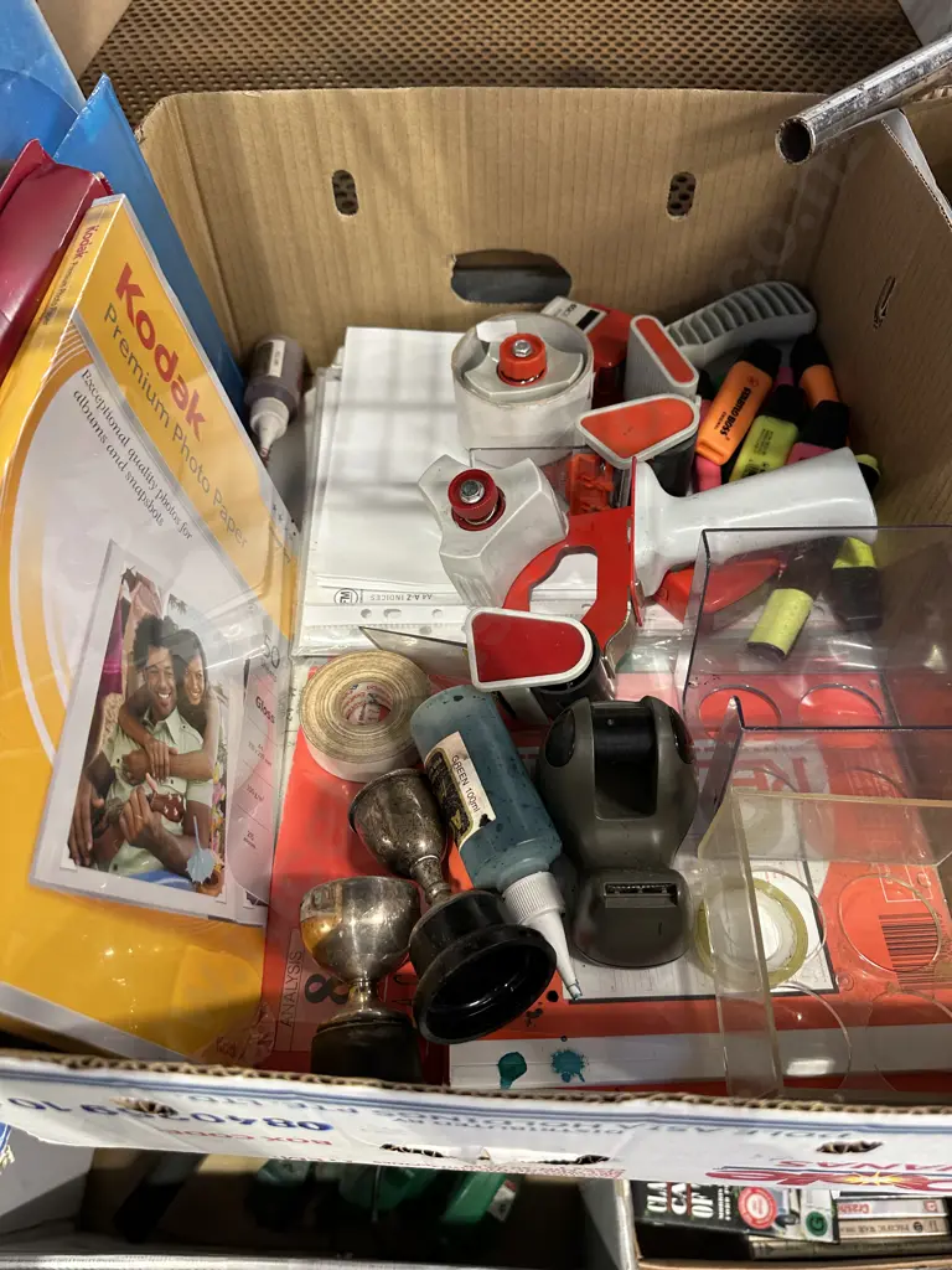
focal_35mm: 24
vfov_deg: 71.6
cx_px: 476
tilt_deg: -54.6
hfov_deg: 56.8
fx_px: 880
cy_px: 635
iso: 160
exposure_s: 1/50
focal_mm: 6.86
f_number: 1.78
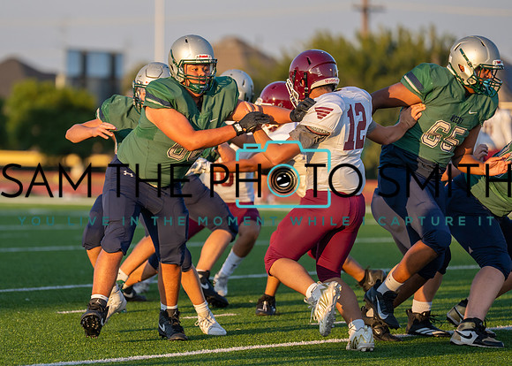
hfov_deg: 7.0
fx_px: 4201
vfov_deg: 5.0
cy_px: 197
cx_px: 134
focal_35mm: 289
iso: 320
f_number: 2.8
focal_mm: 200
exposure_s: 1/1600
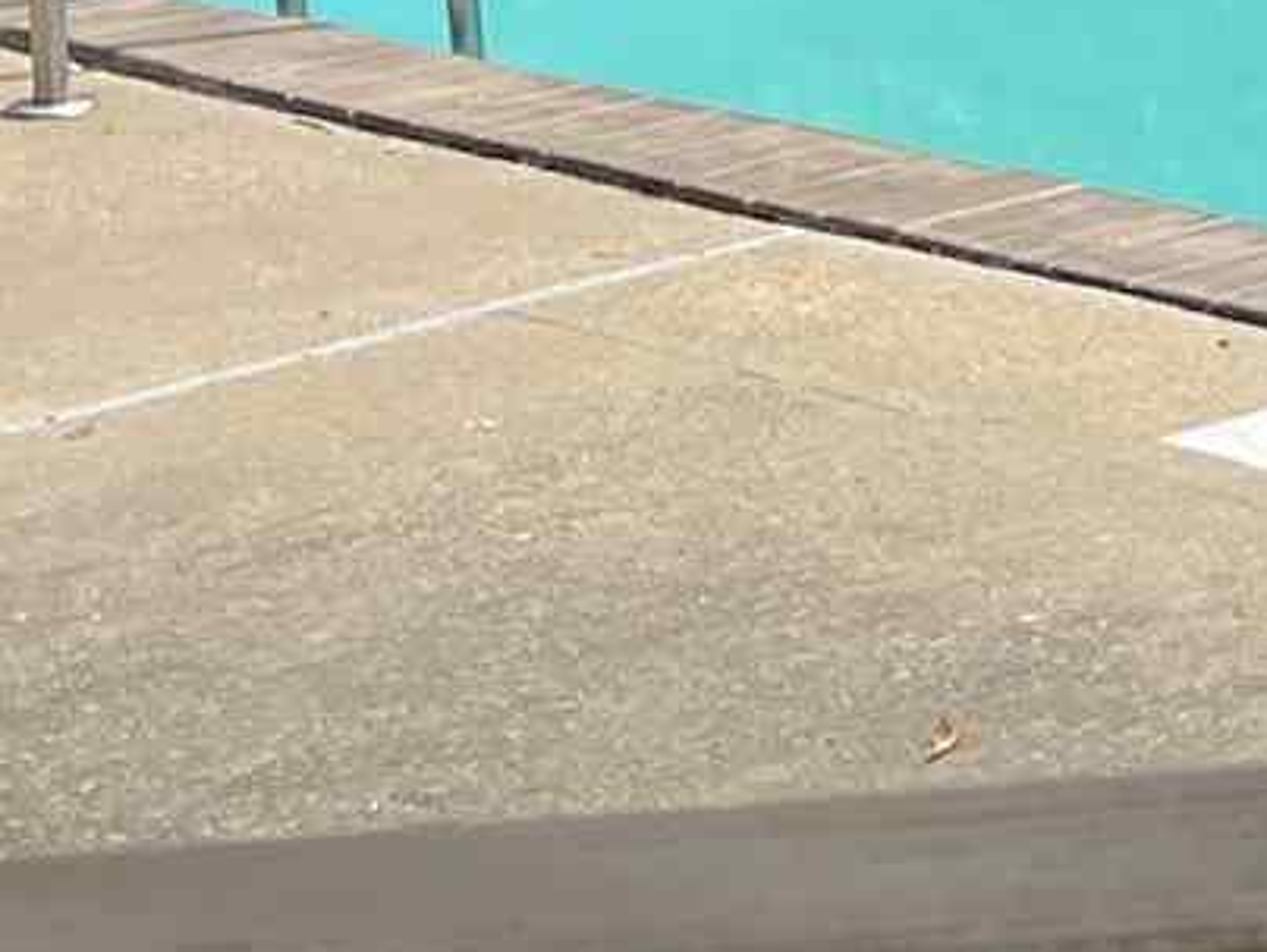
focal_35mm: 198
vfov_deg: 6.9
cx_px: 2138
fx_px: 7254
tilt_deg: +2.6
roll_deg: +3.1
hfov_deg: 9.6
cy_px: -1725
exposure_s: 1/2841
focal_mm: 5.7
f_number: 1.5
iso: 50
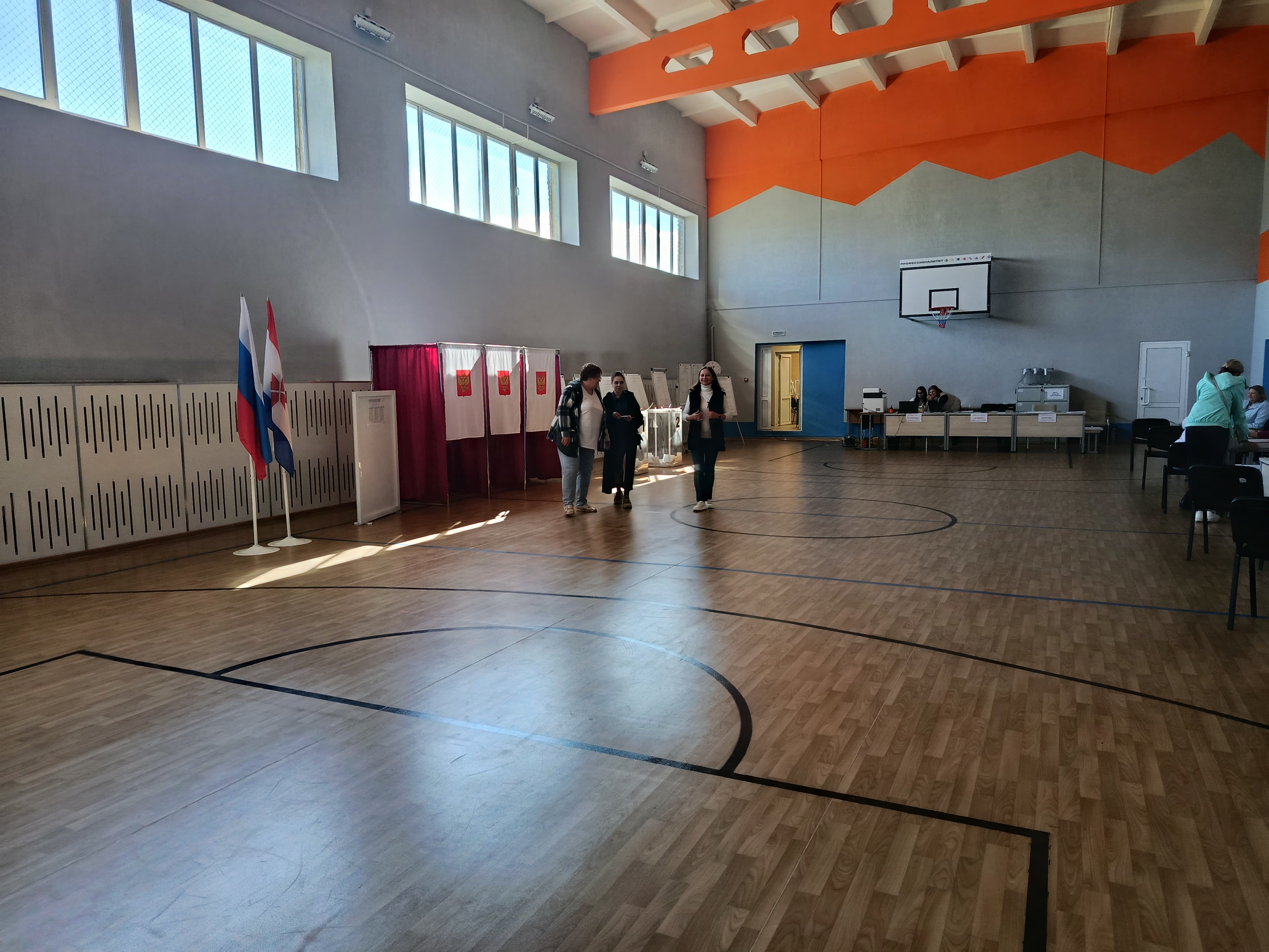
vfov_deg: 56.8
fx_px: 880
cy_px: 476
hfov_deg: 71.6
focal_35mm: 24
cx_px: 634
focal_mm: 5.24
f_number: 1.7
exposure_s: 1/100
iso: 225
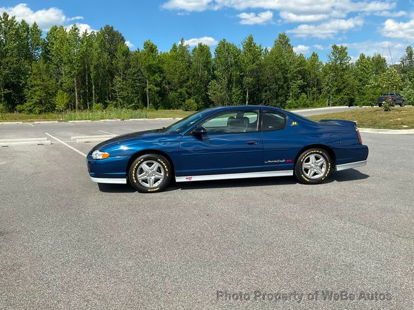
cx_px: 207
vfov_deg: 48.2
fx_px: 347
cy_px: 155
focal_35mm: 29
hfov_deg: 61.7
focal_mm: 3
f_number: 1.8
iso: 25
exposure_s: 1/2227
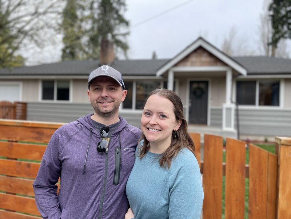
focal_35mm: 26
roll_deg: -1.0
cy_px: 110
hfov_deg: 67.3
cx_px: 146
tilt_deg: +1.5
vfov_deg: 53.1
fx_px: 219
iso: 50
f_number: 1.6
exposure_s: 1/749
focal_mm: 4.2
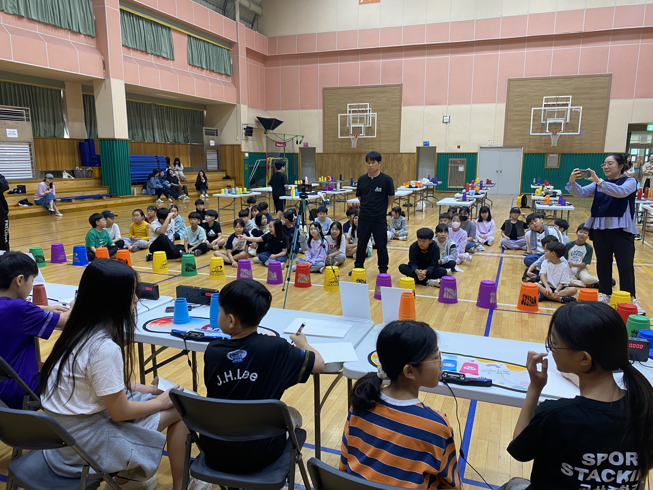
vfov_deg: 53.1
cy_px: 245
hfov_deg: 67.3
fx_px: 490
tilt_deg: -11.0
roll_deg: +0.4
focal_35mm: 26
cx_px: 326
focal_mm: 4.25
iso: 100
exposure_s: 1/60
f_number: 1.8
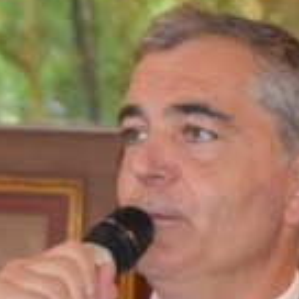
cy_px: 301
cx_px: 191
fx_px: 3186
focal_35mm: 326
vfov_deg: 5.4
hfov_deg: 5.4
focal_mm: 58
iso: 1600
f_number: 4.8
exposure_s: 1/60
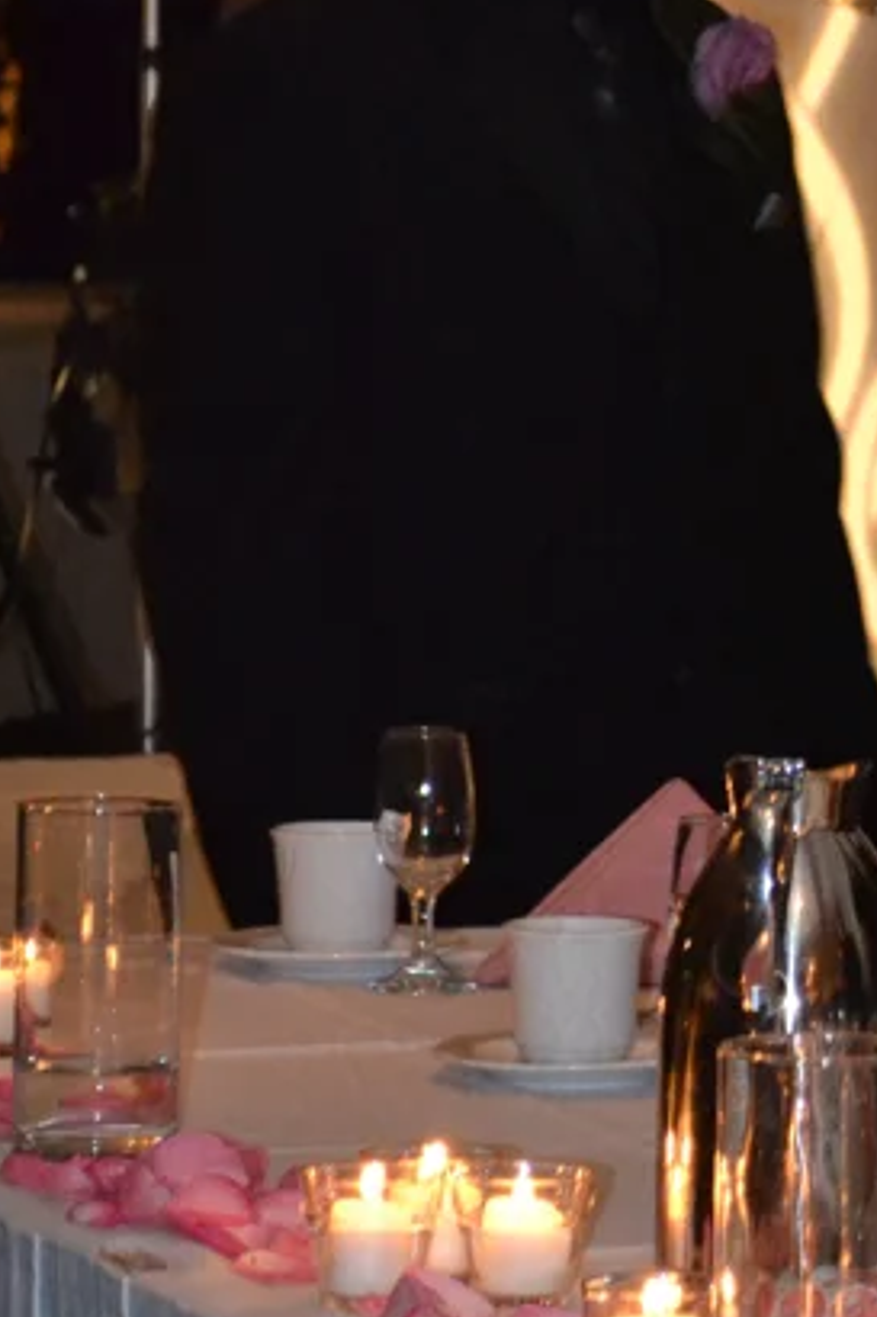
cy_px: 289
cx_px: 1015
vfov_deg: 9.5
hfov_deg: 6.3
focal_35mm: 217
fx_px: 7947
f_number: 5.6
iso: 3200
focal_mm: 55
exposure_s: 1/60
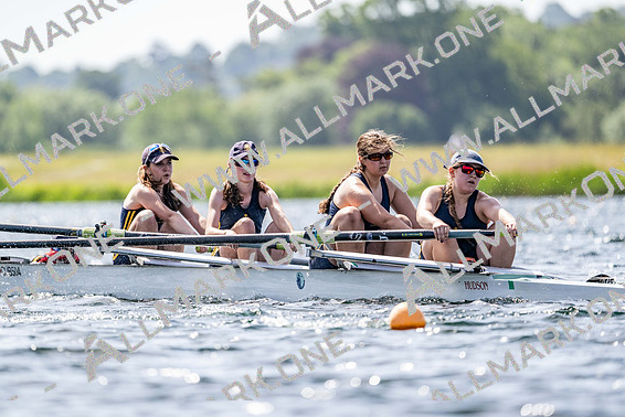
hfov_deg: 5.0
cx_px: 308
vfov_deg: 3.4
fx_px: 7121
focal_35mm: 410
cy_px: 211
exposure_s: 1/2500
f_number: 4.5
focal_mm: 400
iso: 280
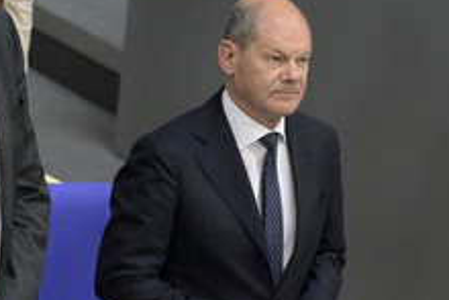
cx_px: 205
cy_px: 178
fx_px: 7663
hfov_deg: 3.4
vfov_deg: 2.2
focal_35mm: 614
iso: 8000
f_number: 5.6
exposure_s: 1/400
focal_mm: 300
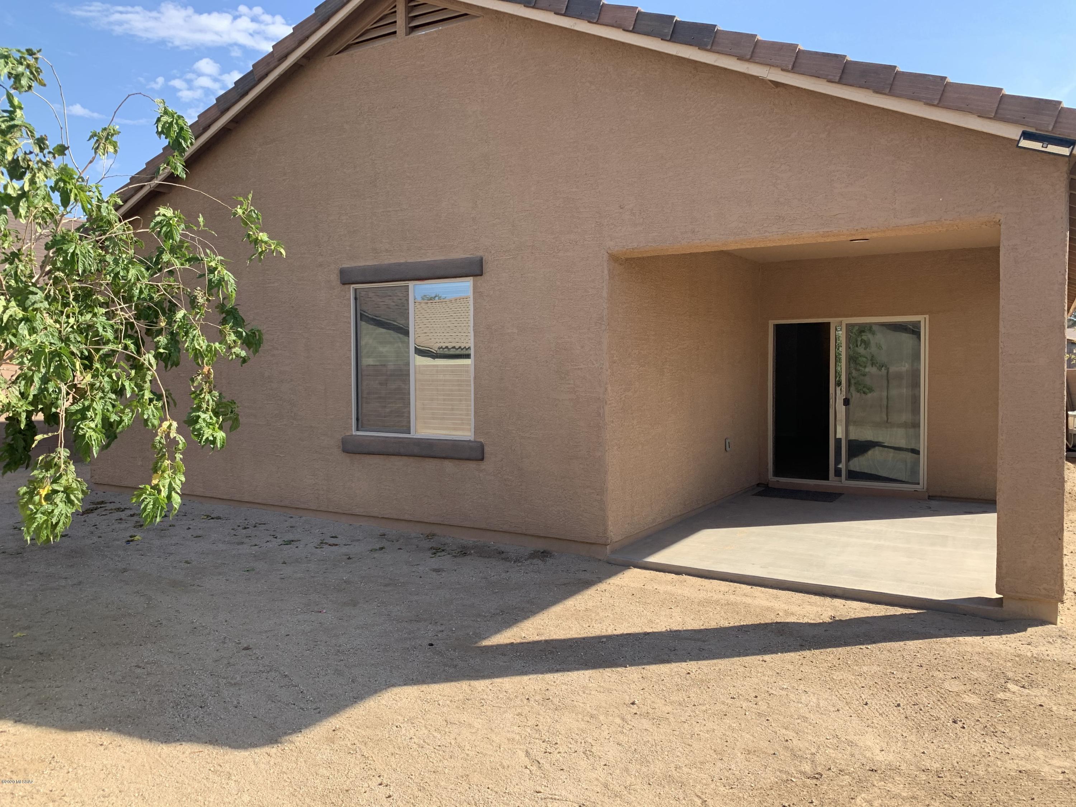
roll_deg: -0.2
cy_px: 404
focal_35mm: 26
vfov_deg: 53.1
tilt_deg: -0.5
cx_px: 538
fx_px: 808
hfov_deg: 67.3
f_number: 1.8
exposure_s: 1/1011
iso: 25
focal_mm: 4.25
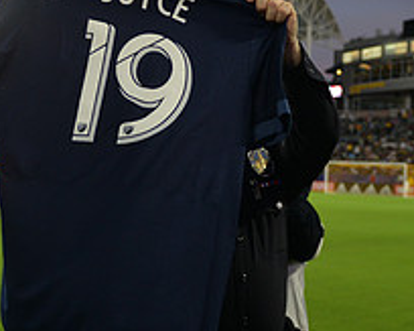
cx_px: 223
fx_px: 784
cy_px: 125
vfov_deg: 23.8
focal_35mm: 64
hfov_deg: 29.6
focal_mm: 24
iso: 640
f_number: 2.8
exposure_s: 1/640
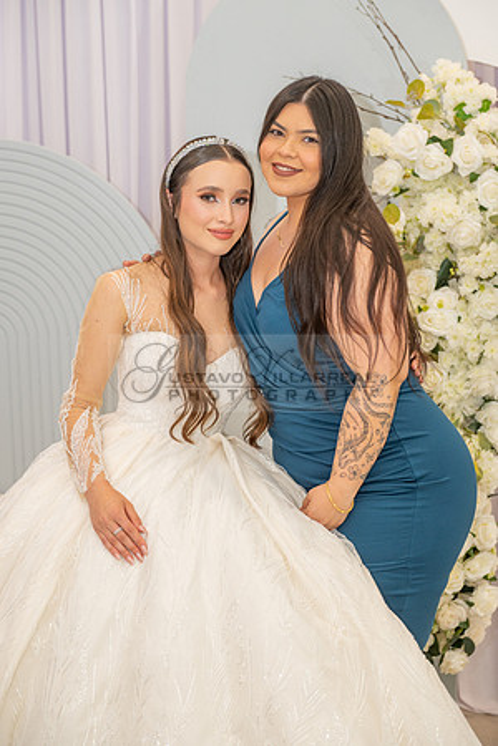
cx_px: 249
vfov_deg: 30.5
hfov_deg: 20.6
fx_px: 1369
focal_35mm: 66
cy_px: 373
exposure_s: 1/160
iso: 640
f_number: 3.5
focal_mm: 66
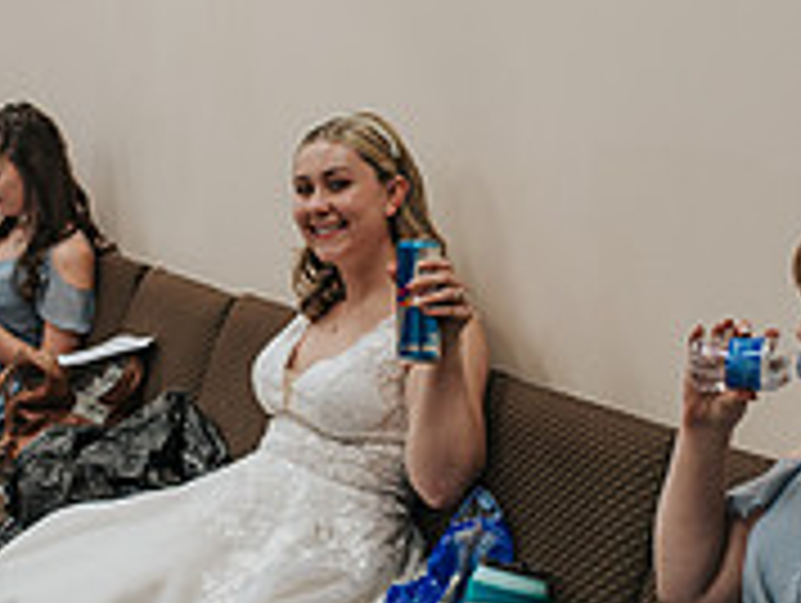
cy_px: 324
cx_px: 302
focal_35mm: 85
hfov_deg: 22.9
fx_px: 1970
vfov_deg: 17.4
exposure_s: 1/125
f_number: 3.5
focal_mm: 35
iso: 560
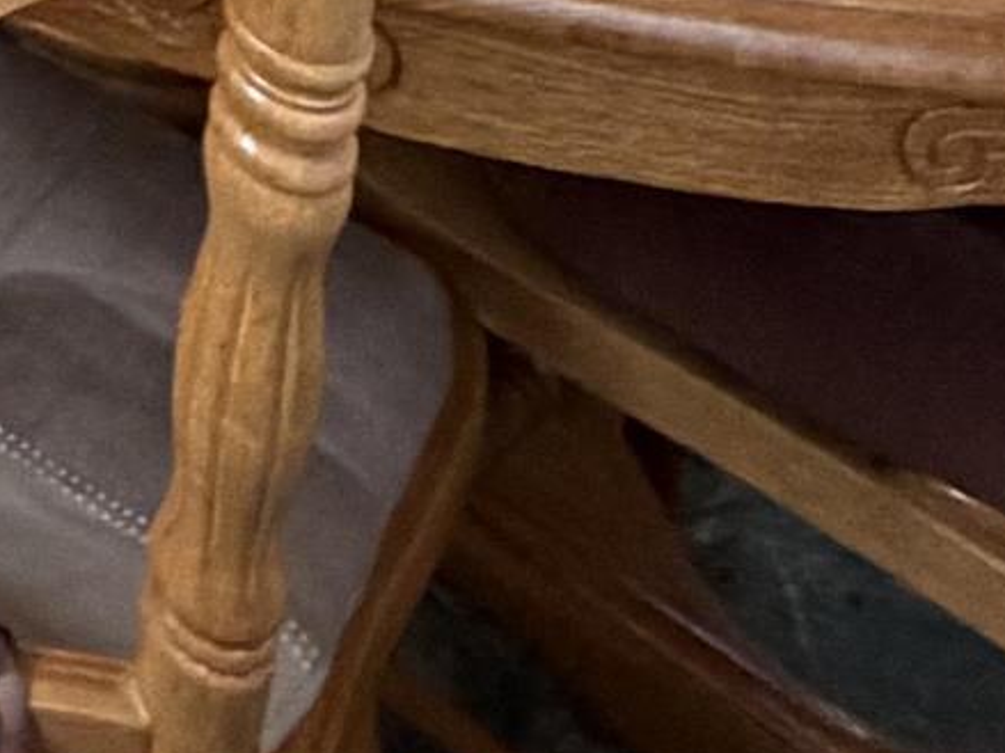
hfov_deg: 14.8
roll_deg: -0.6
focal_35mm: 98
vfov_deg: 10.0
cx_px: -1232
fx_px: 2844
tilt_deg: -8.2
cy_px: -1669
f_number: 2.2
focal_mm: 2.22
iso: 320
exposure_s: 1/103
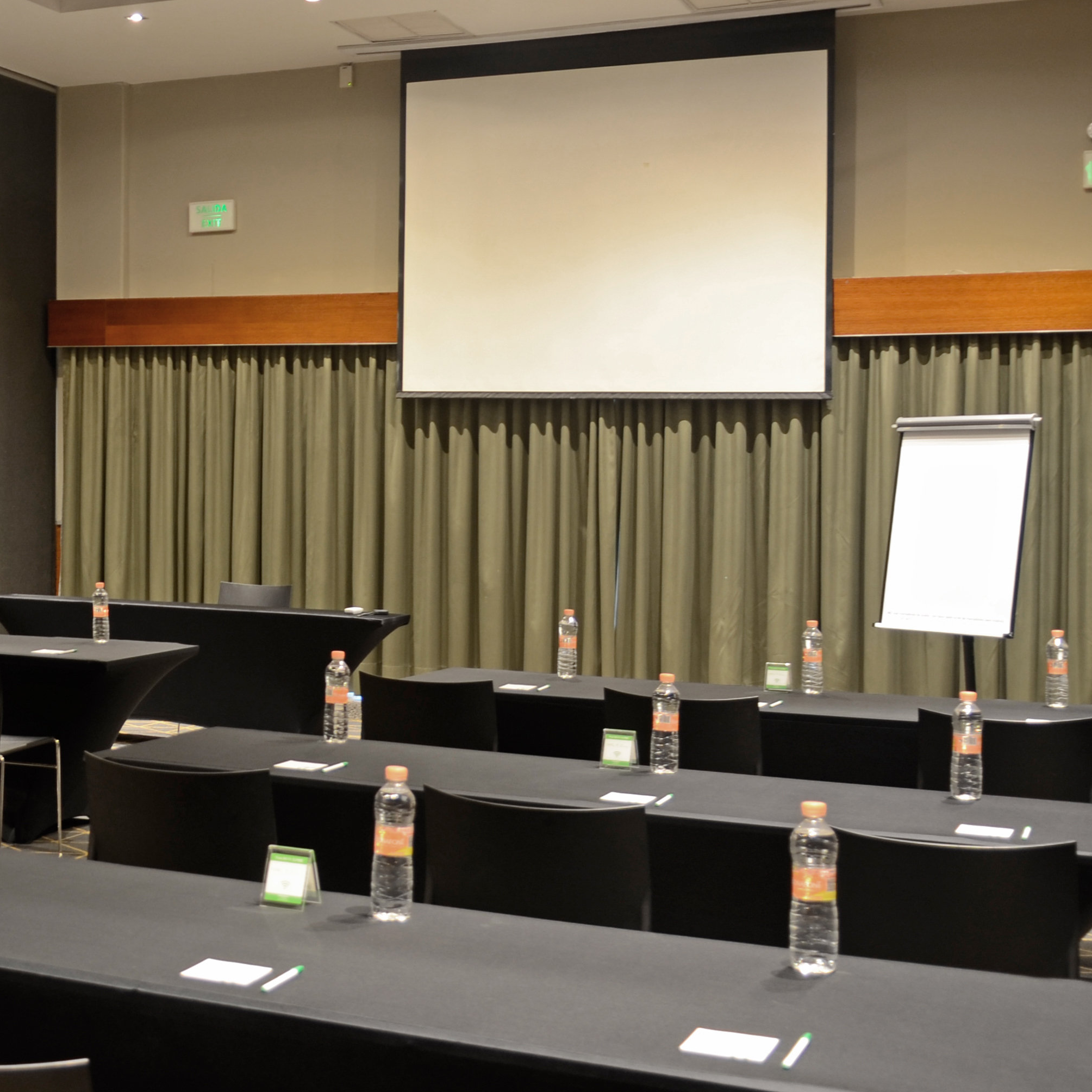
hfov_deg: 30.1
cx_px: 17
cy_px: 417
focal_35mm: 53
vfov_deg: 32.0
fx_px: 1893
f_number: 2.8
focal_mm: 17
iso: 125
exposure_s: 1.6
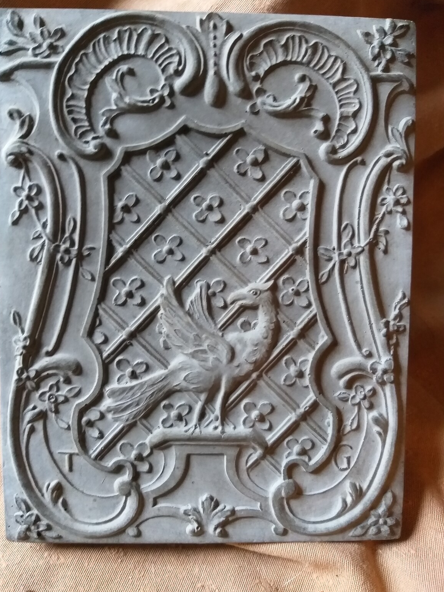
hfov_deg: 51.4
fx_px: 462
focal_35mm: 27
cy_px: 292
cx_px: 215
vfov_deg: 65.3
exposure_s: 1/25
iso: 400
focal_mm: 3.93
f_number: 1.7
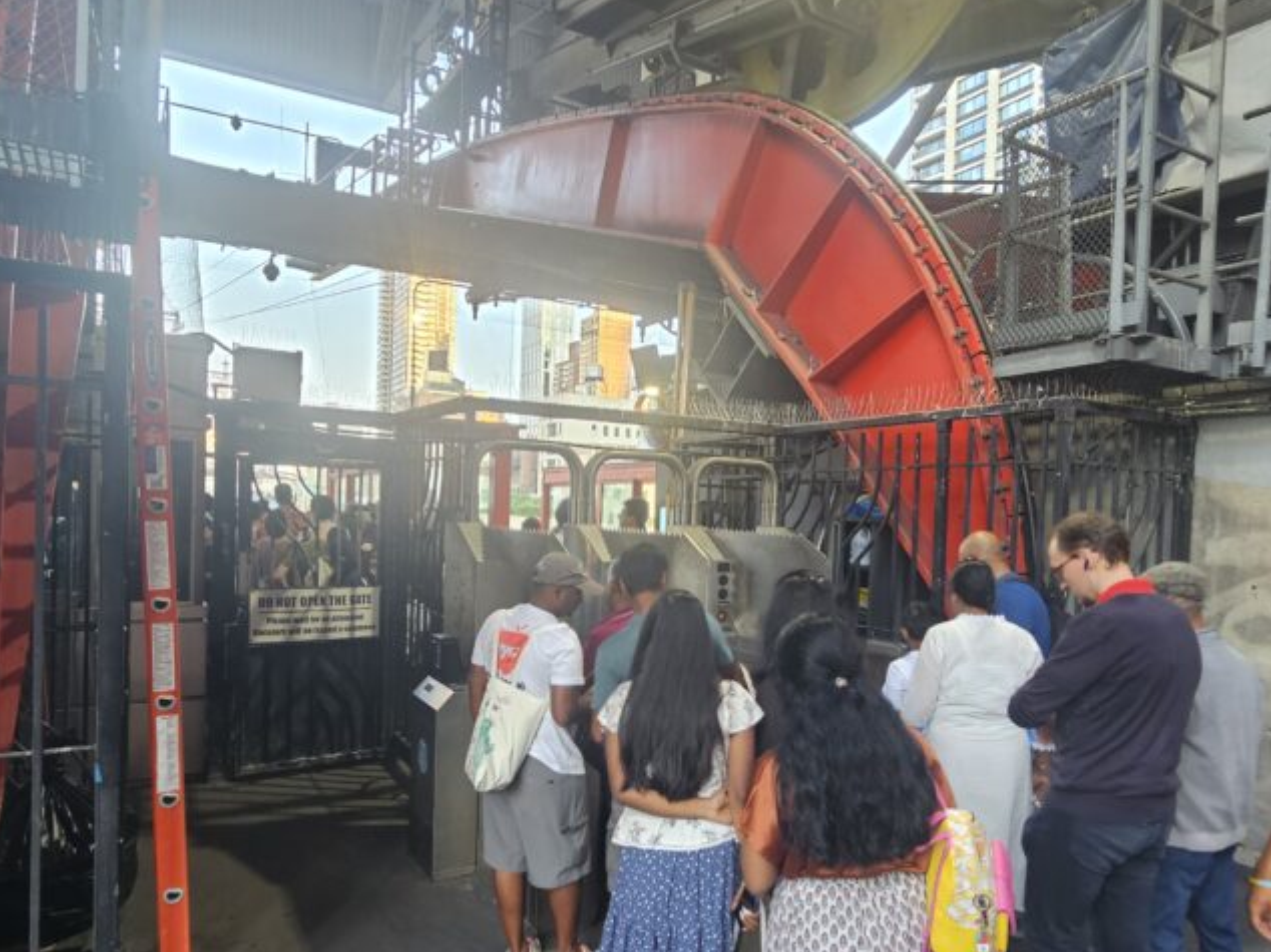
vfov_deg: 63.3
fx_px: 771
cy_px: 519
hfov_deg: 78.9
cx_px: 601
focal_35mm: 21
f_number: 2.2
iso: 160
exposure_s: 1/60
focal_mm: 2.2
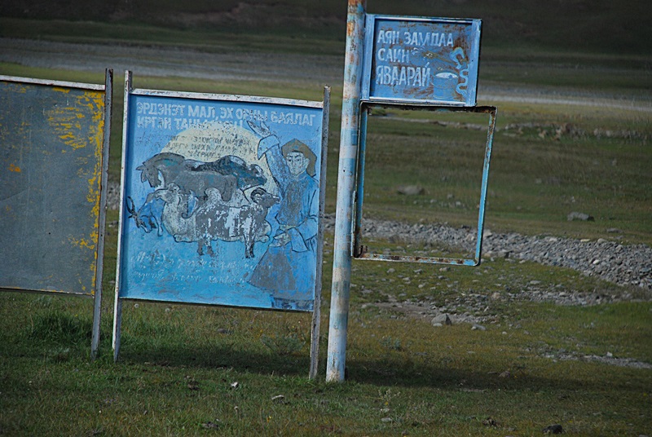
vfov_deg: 6.8
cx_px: 326
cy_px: 218
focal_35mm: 202
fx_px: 3673
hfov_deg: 10.1
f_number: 5.6
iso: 400
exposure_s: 1/1600
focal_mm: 135
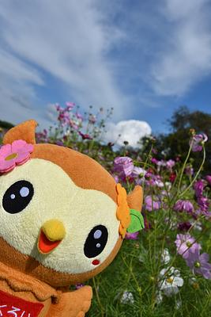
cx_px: 106
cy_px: 158
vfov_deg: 57.2
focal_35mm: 33
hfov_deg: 40.0
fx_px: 290
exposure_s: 1/500
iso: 100
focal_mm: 22
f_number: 9
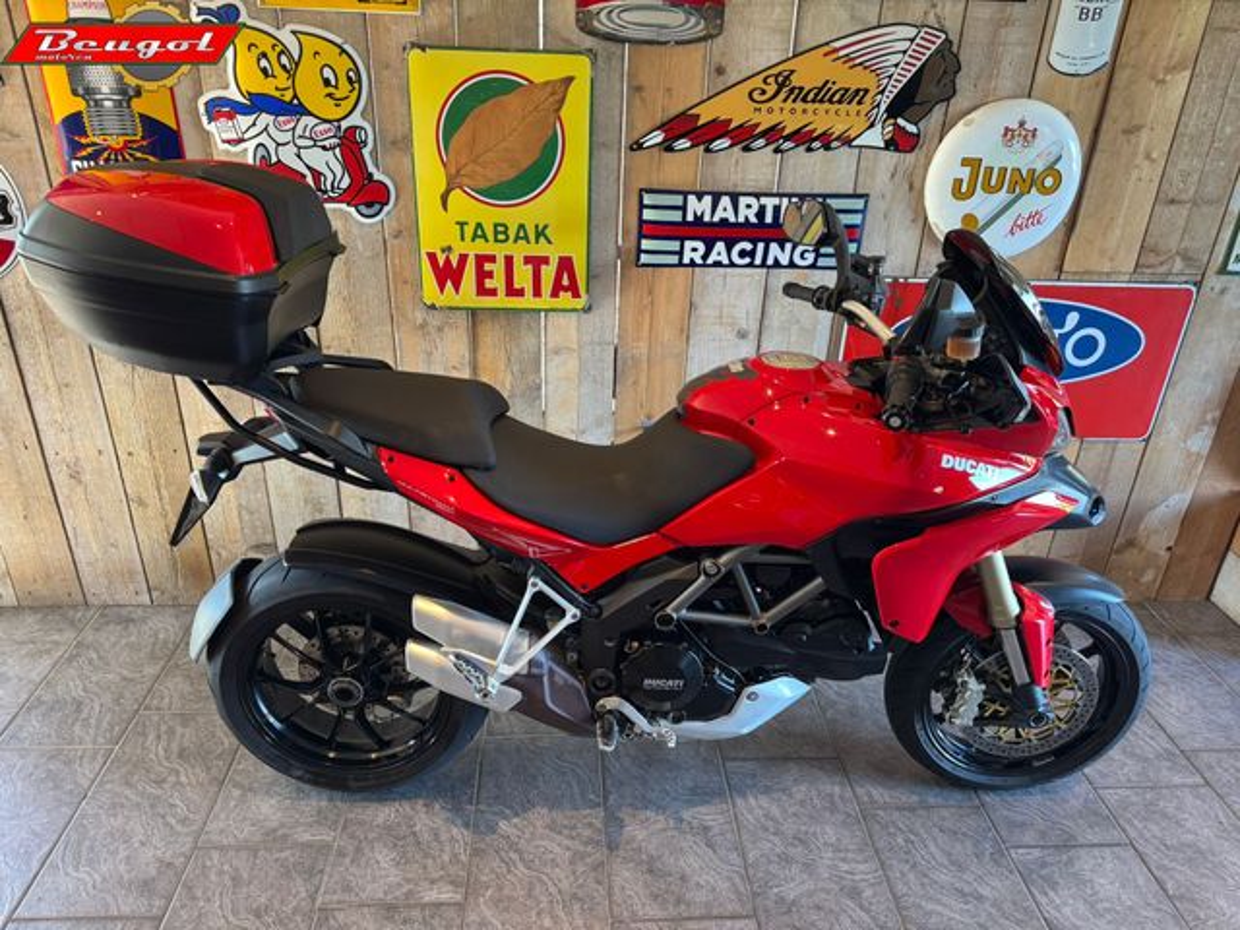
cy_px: 465
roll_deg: -1.3
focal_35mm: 24
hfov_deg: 71.6
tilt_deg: -26.9
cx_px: 620
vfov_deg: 56.8
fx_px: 860
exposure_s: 1/50
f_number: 1.78
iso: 250
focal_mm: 6.76
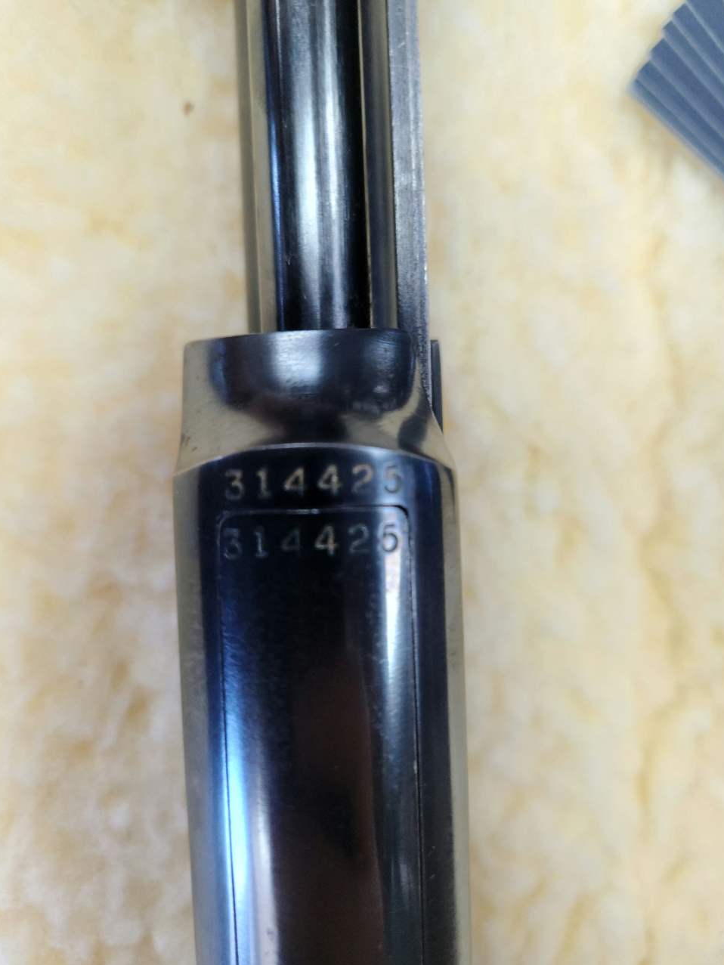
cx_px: 362
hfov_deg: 56.8
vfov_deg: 71.6
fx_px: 669
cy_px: 479
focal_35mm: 24
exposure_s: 1/40
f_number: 1.8
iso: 250
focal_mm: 5.4
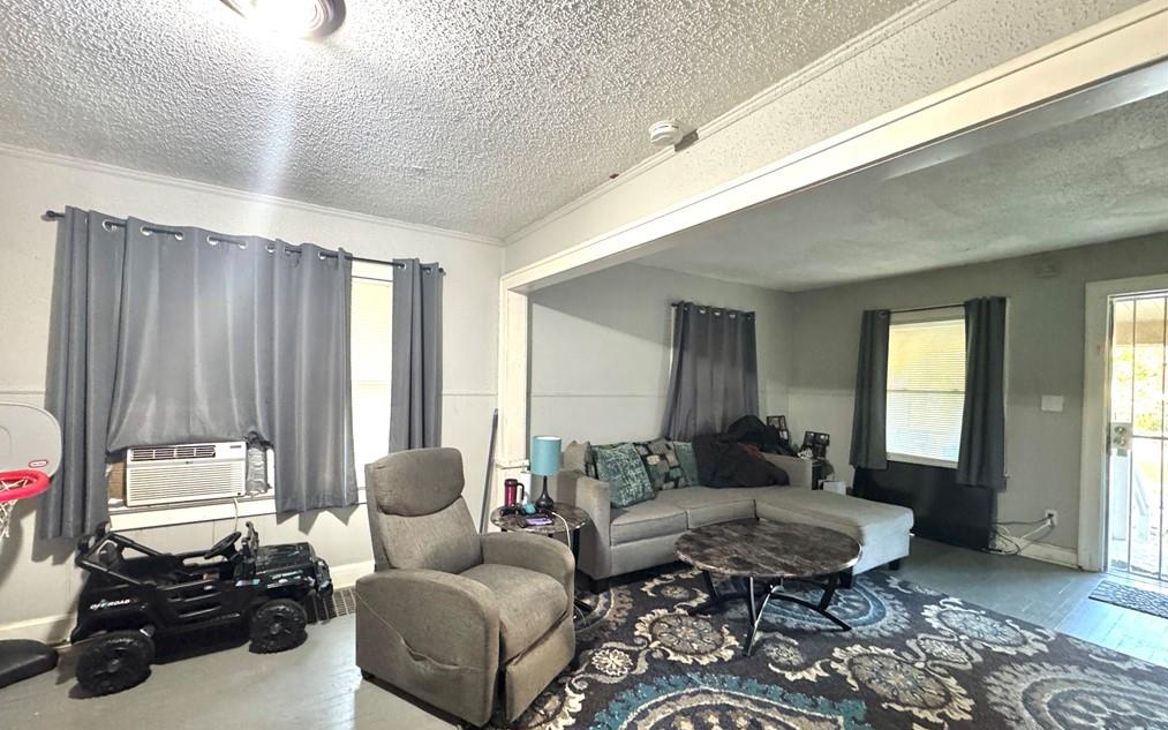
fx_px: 477
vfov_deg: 74.7
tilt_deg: +0.0
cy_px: 389
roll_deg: -0.2
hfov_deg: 101.5
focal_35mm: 15
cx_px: 581
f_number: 2.2
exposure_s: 1/60
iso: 1000
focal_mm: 2.22
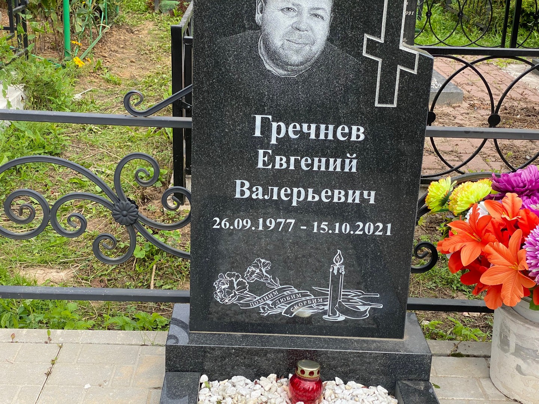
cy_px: 202
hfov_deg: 36.8
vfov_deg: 28.0
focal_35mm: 52
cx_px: 270
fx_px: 810
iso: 20
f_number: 2
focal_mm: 6
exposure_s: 1/615
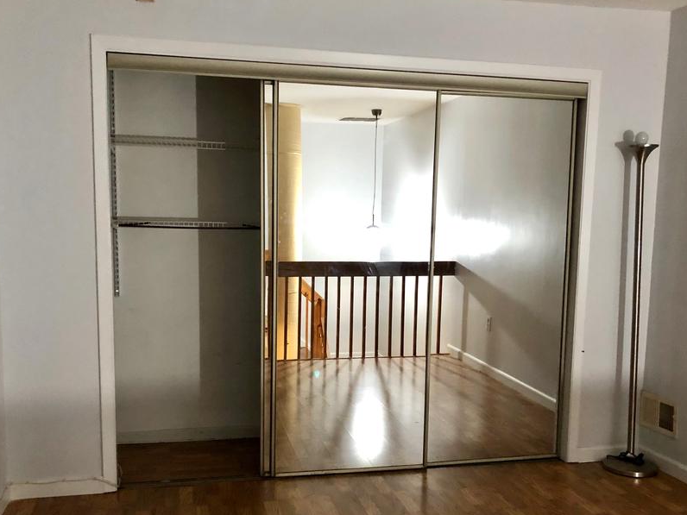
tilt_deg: -5.2
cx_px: 350
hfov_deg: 51.4
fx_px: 714
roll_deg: +0.0
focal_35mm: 36
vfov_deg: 39.6
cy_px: 297
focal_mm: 4
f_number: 1.8
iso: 100
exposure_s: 1/6
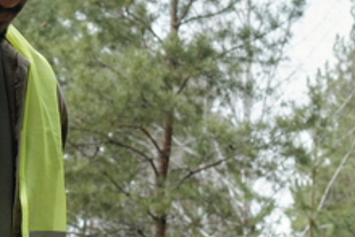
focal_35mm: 143
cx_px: 294
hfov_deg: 14.2
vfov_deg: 9.6
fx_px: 1411
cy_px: 229
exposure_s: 1/800
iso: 640
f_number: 6.3
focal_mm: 35
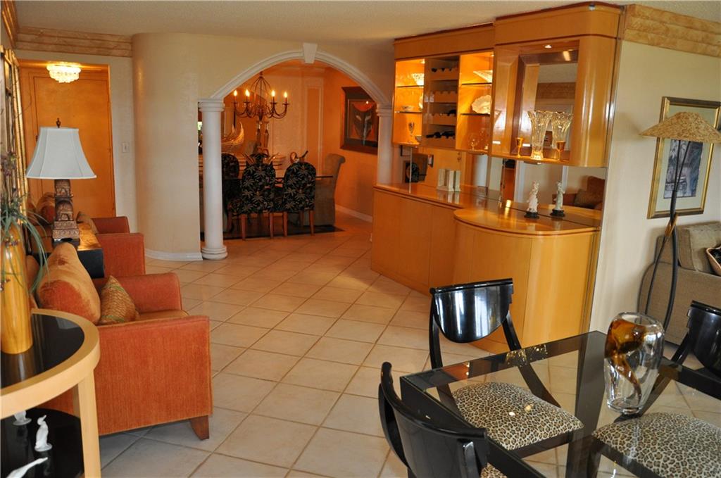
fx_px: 540
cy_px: 239
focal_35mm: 27
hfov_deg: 67.5
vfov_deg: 47.8
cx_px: 360
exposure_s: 1/60
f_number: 4
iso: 800
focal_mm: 18
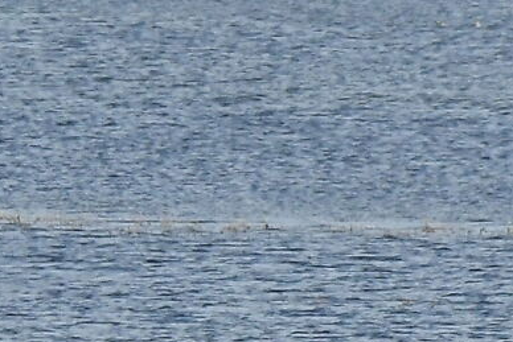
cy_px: 676
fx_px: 39642
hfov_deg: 0.7
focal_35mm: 2781
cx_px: -219
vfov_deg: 0.5
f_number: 8
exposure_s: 1/4000
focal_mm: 300
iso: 1250
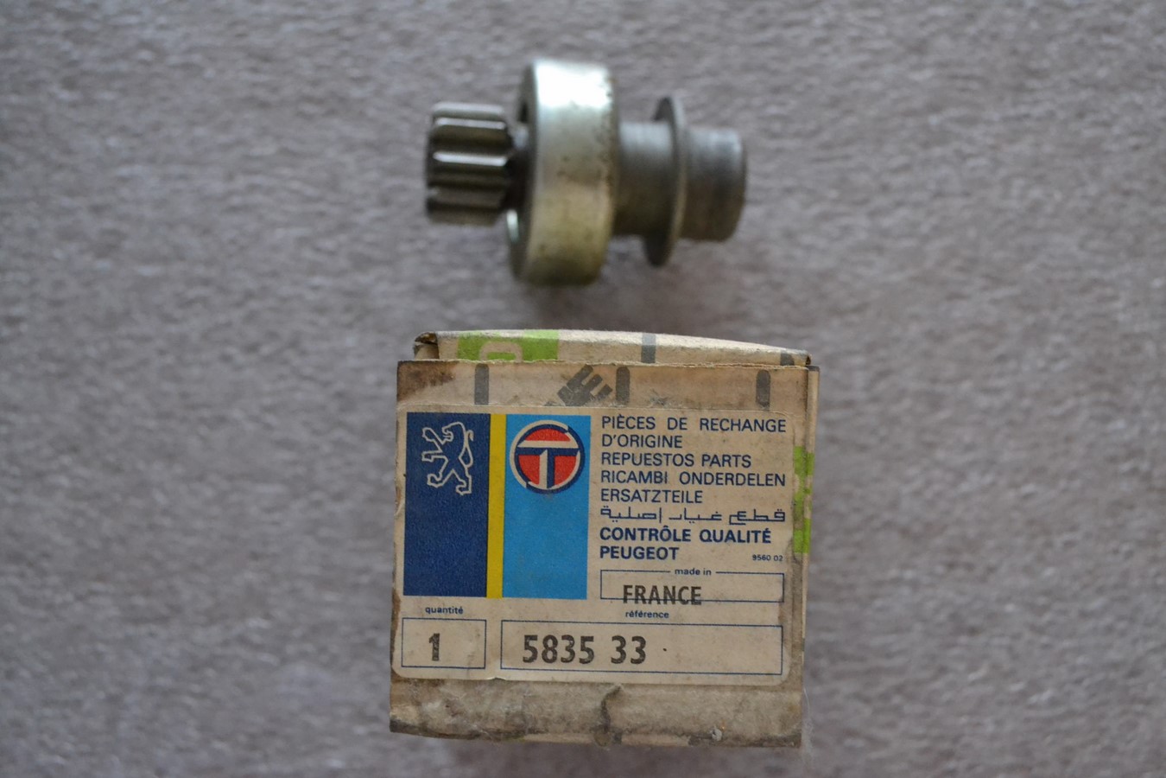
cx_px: 583
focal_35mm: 48
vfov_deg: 28.1
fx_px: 1555
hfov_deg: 41.1
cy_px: 389
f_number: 4.8
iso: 3200
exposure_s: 1/30
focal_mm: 32
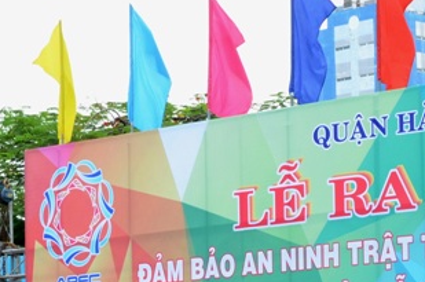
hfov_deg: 13.1
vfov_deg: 8.6
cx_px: 131
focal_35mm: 157
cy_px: 398
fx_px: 1851
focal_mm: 28
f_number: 7.1
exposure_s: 1/125
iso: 320
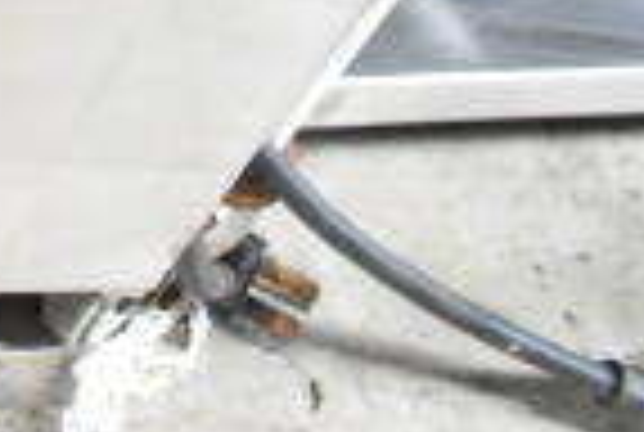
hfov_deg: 14.6
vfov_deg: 10.8
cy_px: -475
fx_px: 2061
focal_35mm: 115
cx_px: -644
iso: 5600
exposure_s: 1/30
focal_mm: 18
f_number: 3.5
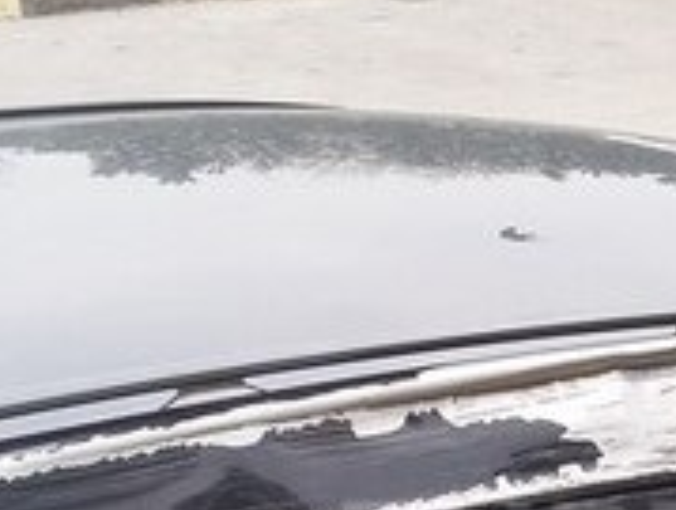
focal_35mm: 114
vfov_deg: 12.8
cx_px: 729
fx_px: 2231
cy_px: 557
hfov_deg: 16.7
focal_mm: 3.3
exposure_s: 1/164
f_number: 2.2
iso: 50
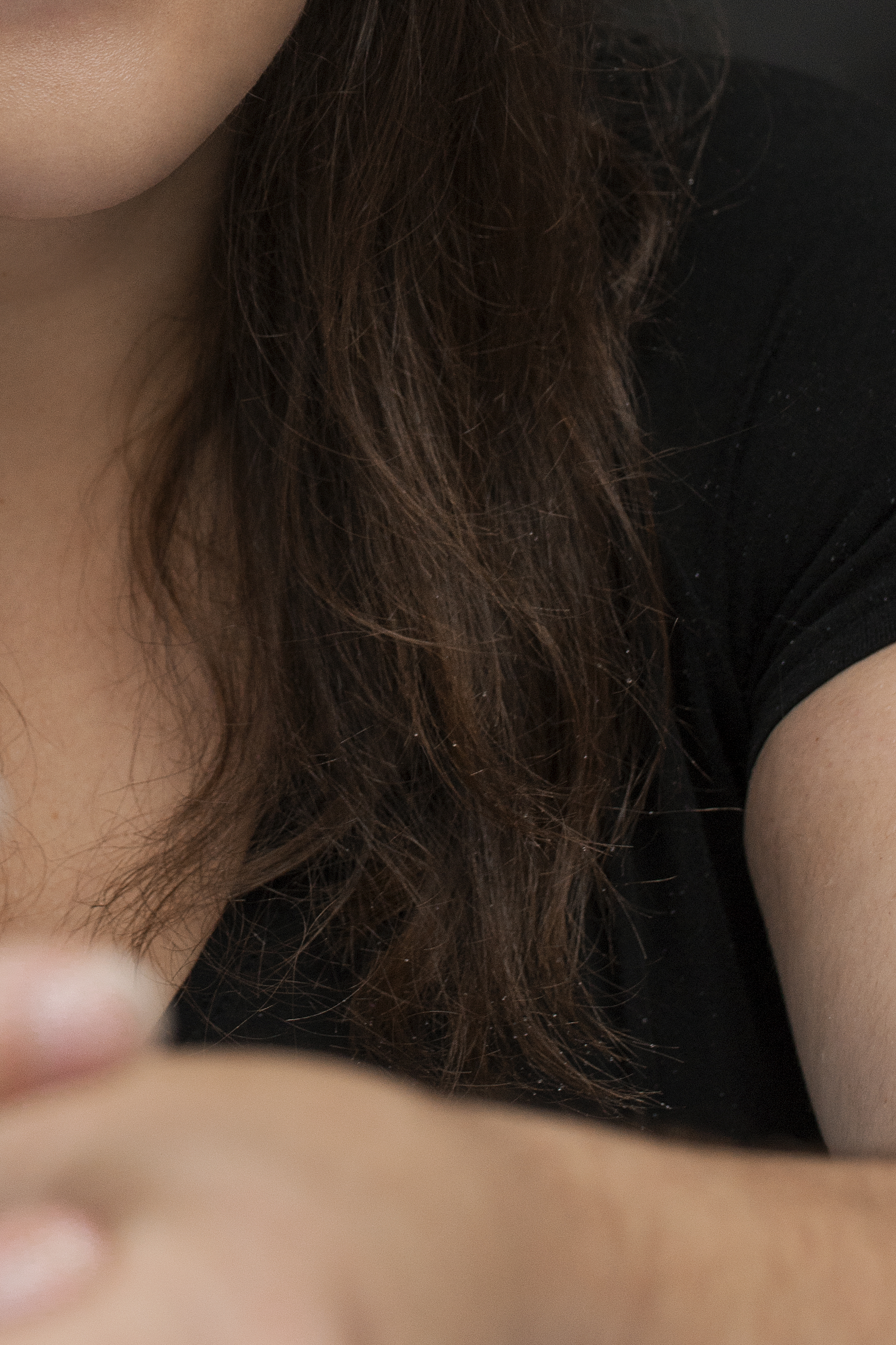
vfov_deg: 18.2
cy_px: 92
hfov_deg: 12.3
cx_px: 3
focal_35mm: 110
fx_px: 4107
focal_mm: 35
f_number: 4
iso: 400
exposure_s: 1/100
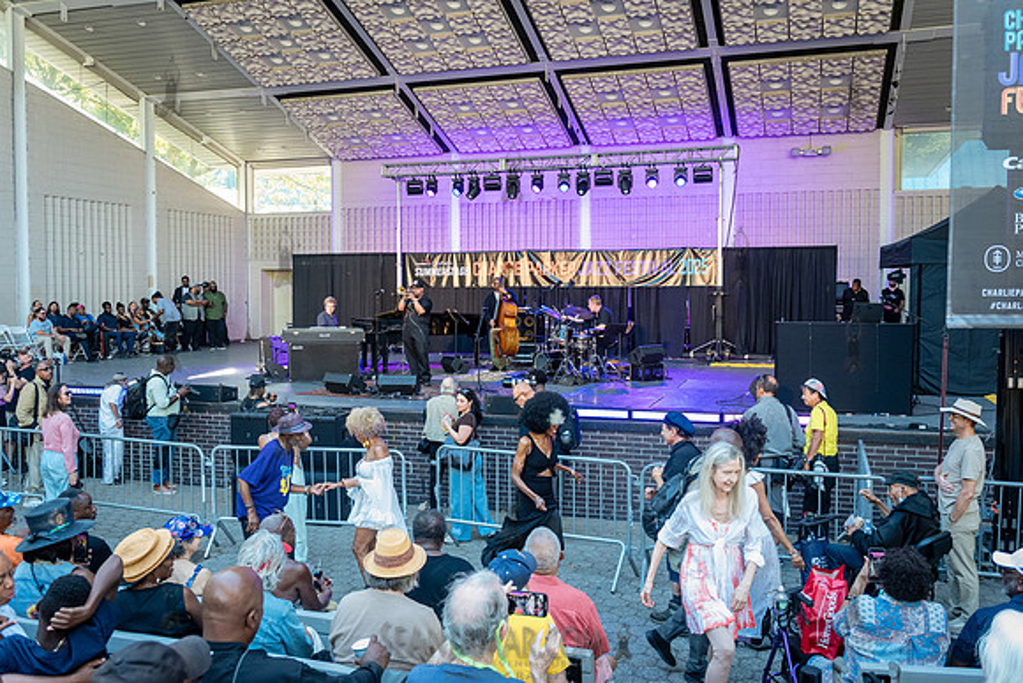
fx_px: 891
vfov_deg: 41.9
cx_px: 512
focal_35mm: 31
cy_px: 342
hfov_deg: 59.7
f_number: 4
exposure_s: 1/400
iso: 3200
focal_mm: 31
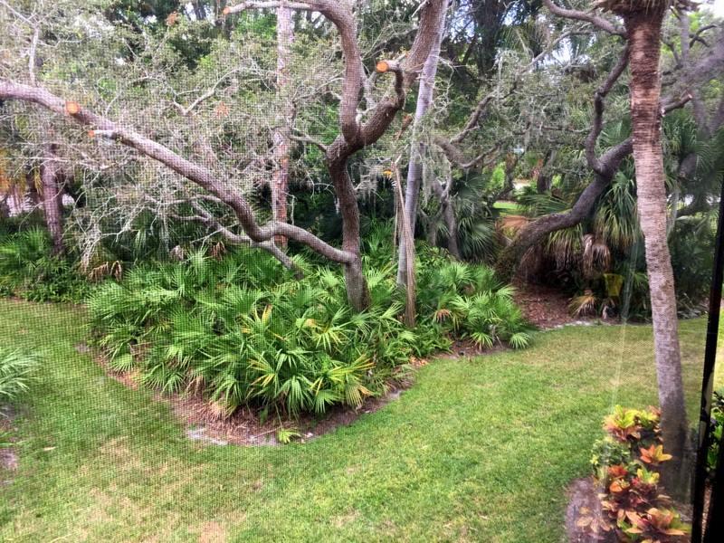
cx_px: 362
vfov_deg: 48.2
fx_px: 607
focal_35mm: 29
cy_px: 272
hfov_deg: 61.7
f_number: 2.2
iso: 32
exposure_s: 1/50
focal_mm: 4.15
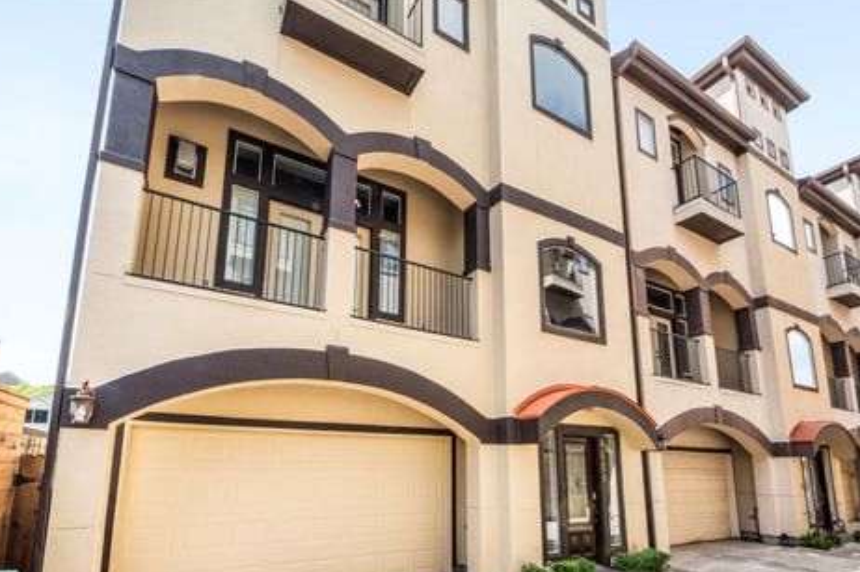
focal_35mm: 13
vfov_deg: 85.2
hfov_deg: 108.3
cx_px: 406
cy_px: 301
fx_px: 310
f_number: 9
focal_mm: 12
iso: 800
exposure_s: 1/50
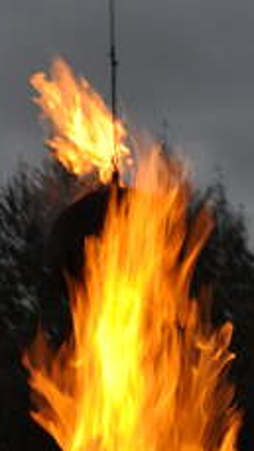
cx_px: 138
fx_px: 1997
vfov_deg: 12.8
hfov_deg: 7.3
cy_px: 417
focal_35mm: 167
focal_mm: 38
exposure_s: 1/4
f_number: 10
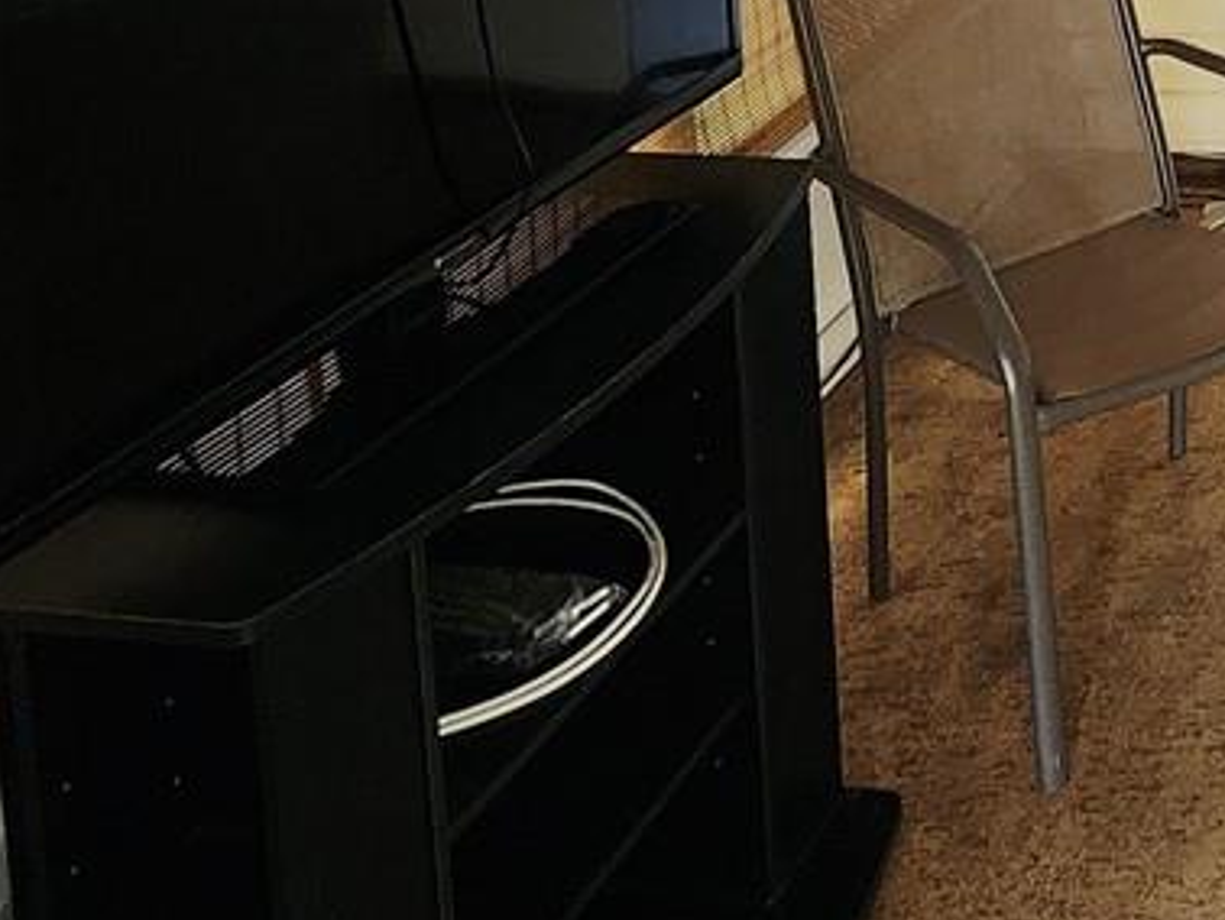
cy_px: -470
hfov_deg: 29.6
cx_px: 1497
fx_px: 1948
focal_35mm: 55
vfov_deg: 22.0
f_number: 2.2
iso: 125
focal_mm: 2.2
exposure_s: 1/60
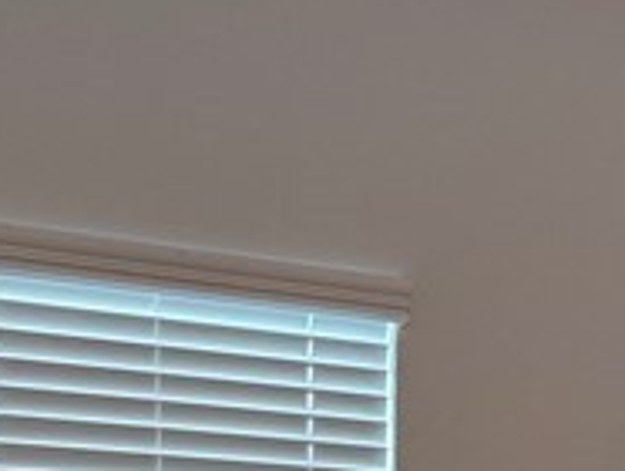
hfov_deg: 13.3
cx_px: 1163
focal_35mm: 132
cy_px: 1056
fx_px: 2386
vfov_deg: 10.1
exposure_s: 1/60
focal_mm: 6.76
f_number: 1.78
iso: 320
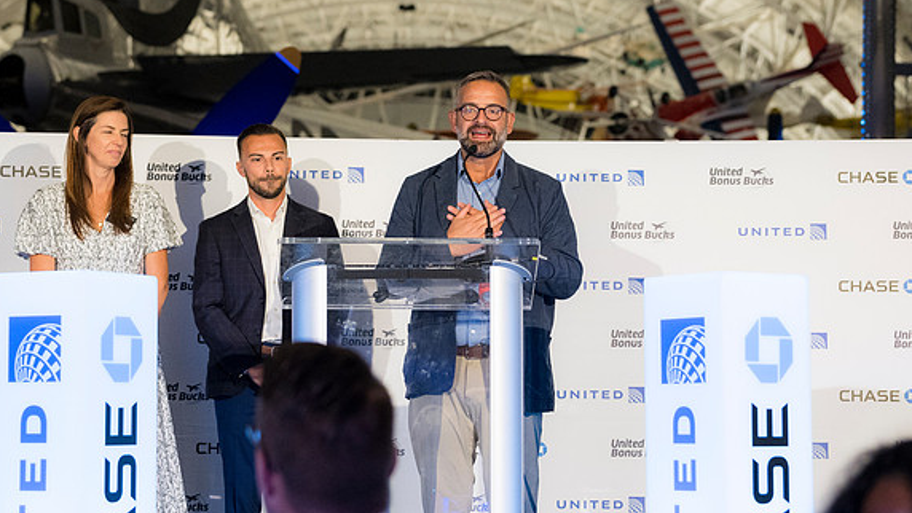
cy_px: 285
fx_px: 2104
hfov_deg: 24.5
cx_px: 458
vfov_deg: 13.9
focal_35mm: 87
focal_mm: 55
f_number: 2.8
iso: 1800
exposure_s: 1/200
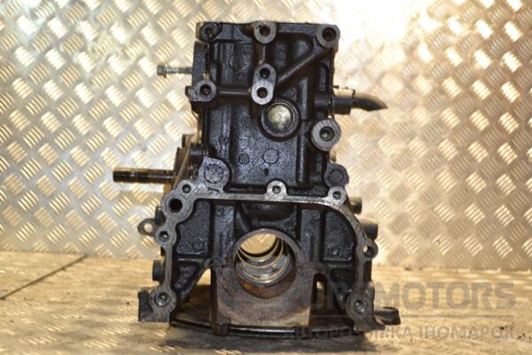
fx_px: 709
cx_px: 266
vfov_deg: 28.1
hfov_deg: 41.1
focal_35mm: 48
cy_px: 178
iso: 560
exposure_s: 1/60
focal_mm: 32
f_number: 4.8
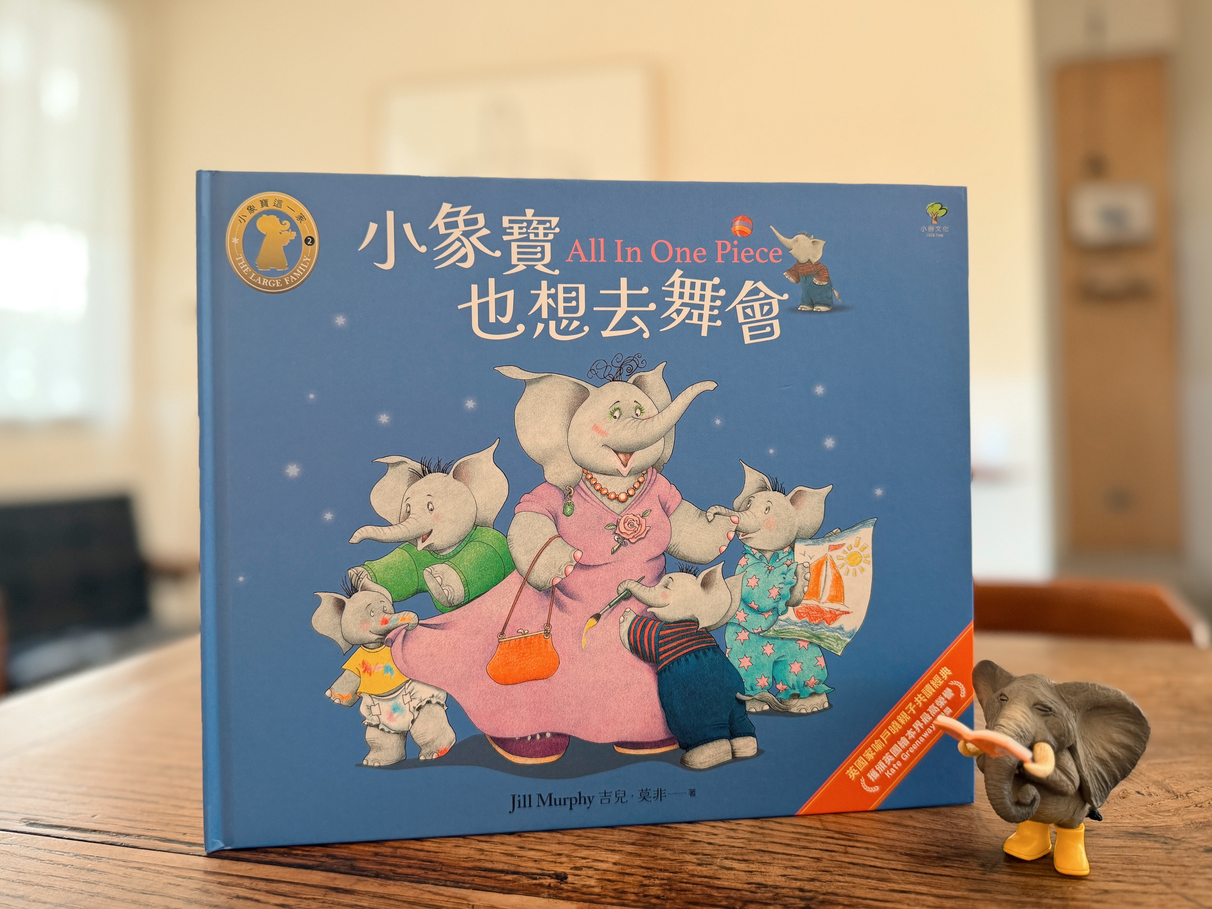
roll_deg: +1.7
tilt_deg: -2.6
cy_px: 454
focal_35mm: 24
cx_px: 606
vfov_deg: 56.8
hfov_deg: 71.6
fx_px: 840
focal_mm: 6.76
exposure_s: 1/60
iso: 200
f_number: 1.78
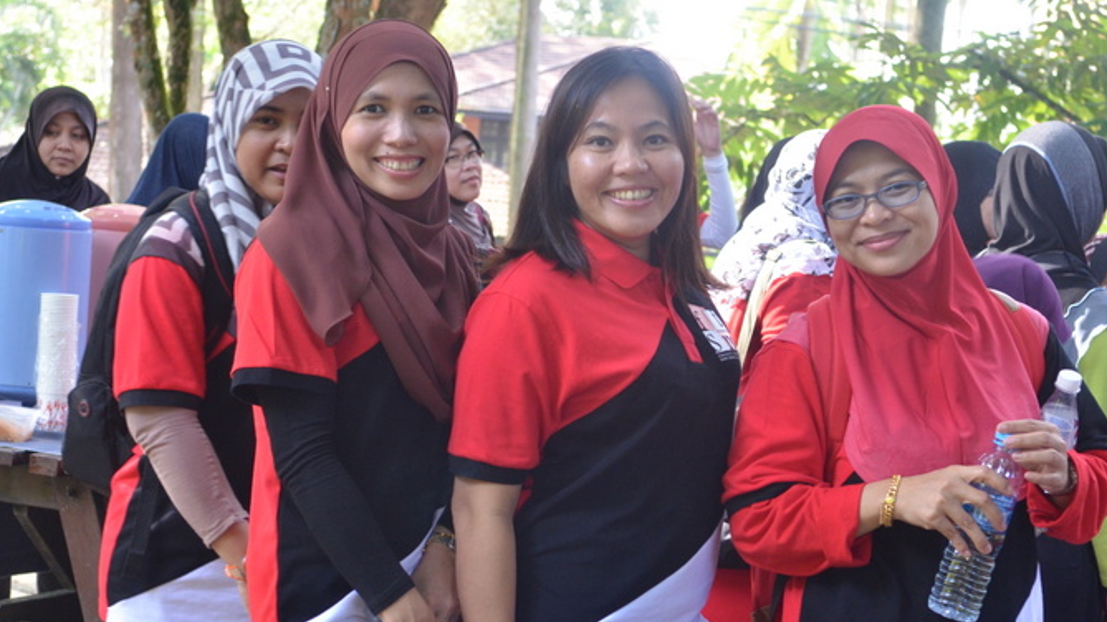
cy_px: 369
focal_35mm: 75
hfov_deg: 28.2
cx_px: 587
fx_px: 2201
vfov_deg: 16.1
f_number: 4.5
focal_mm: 40
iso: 1000
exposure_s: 1/125
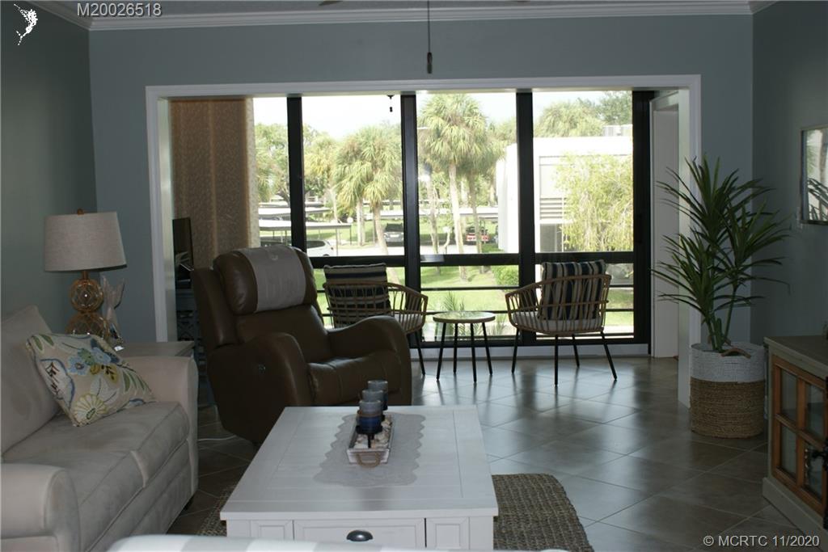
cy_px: 276
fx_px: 897
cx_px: 414
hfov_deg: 49.5
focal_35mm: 39
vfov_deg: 34.2
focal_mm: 26
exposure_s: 1/60
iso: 100
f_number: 5
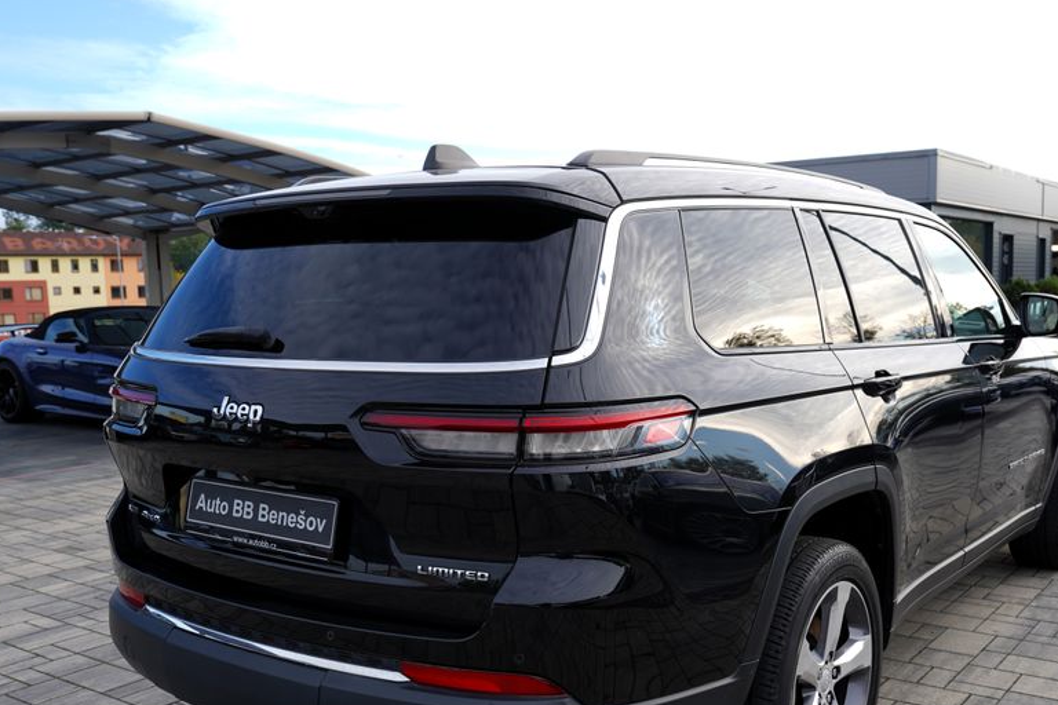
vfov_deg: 36.5
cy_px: 463
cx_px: 583
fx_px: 1058
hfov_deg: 53.0
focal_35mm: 36
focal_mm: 27
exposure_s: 1/100
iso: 50
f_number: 5
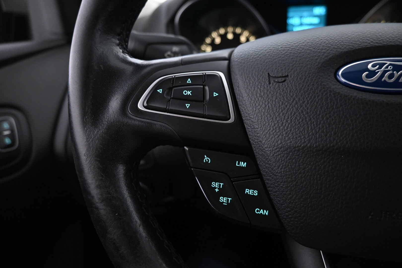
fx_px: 268
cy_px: 134
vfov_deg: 53.1
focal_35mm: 24
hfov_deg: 73.7
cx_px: 201
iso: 2000
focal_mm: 16
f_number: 3.5
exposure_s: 1/25
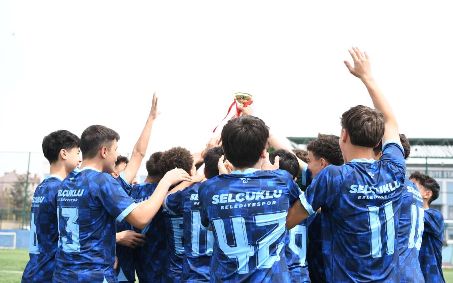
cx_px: 231
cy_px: 136
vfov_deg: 26.3
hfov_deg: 41.0
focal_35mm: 49
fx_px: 605
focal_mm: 35
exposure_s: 1/1500
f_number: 2.8
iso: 200
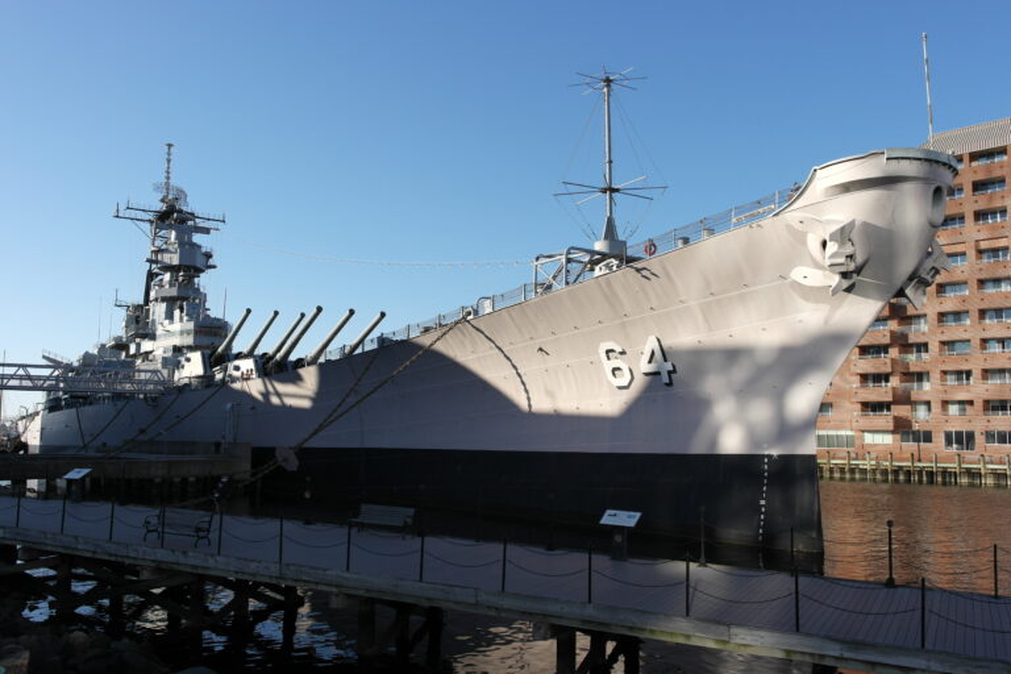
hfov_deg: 61.9
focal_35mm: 30
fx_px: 842
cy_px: 337
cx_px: 506
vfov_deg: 43.6
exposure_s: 1/250
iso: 100
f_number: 6.3
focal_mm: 20
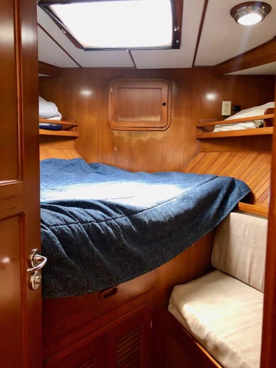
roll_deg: -3.2
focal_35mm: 28
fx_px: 298
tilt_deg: -5.8
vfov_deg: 63.4
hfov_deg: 49.7
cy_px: 184
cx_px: 138
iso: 50
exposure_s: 1/15
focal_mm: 3.99
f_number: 1.8
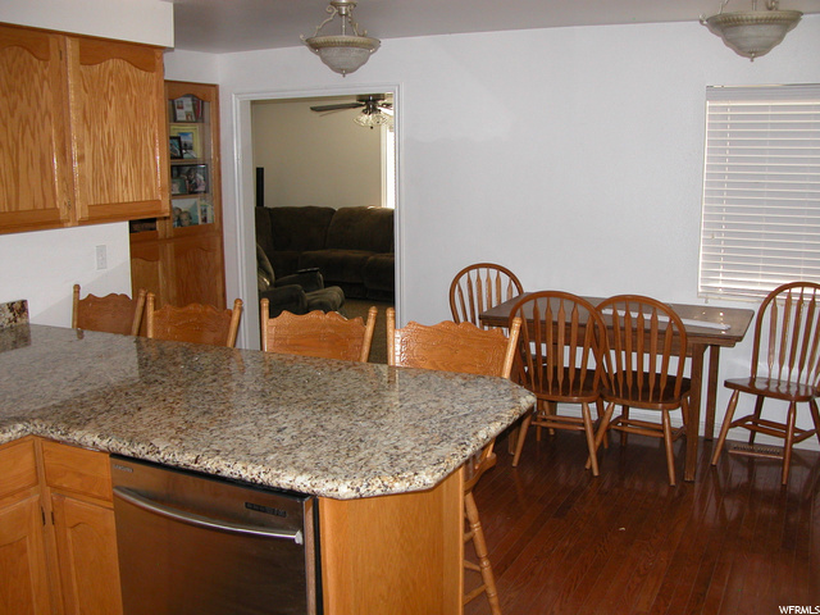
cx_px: 410
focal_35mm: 34
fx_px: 805
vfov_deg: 41.8
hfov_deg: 54.0
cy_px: 308
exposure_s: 1/60
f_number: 2.8
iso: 200
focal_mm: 8.9
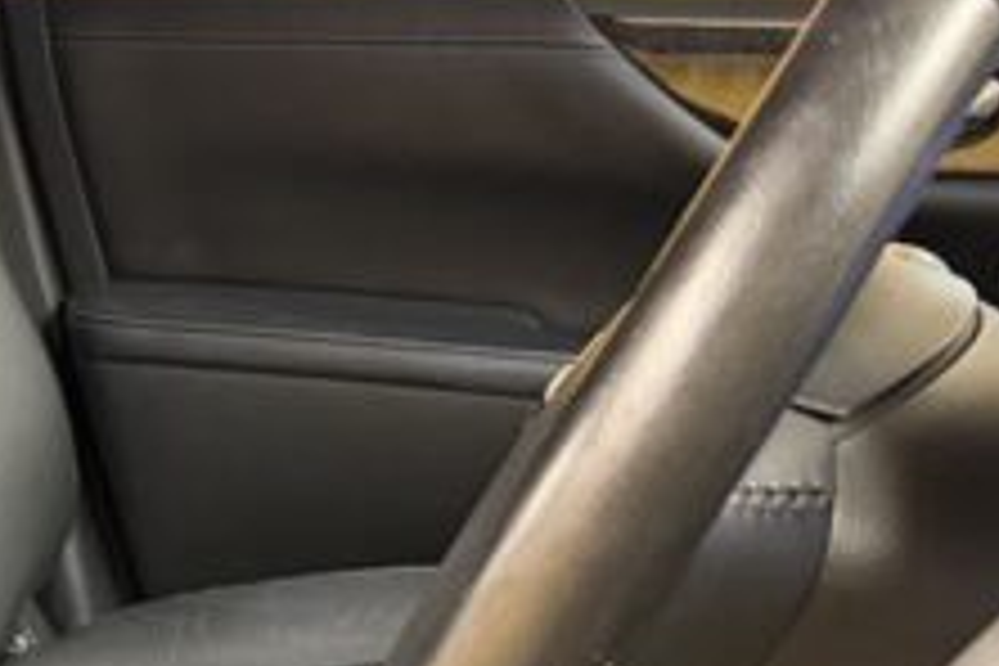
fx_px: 2497
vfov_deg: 15.0
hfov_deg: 20.9
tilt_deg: -15.1
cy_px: 608
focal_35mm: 90
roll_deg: +4.4
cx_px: -248
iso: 640
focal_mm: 6.76
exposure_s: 1/33
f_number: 1.78
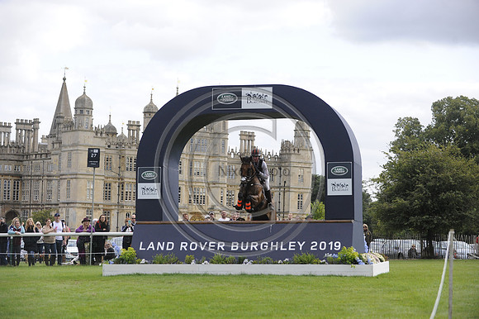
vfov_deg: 13.9
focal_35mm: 98
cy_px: 160
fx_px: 1303
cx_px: 240
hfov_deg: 20.8
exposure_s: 1/3200
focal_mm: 98
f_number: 4
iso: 1600
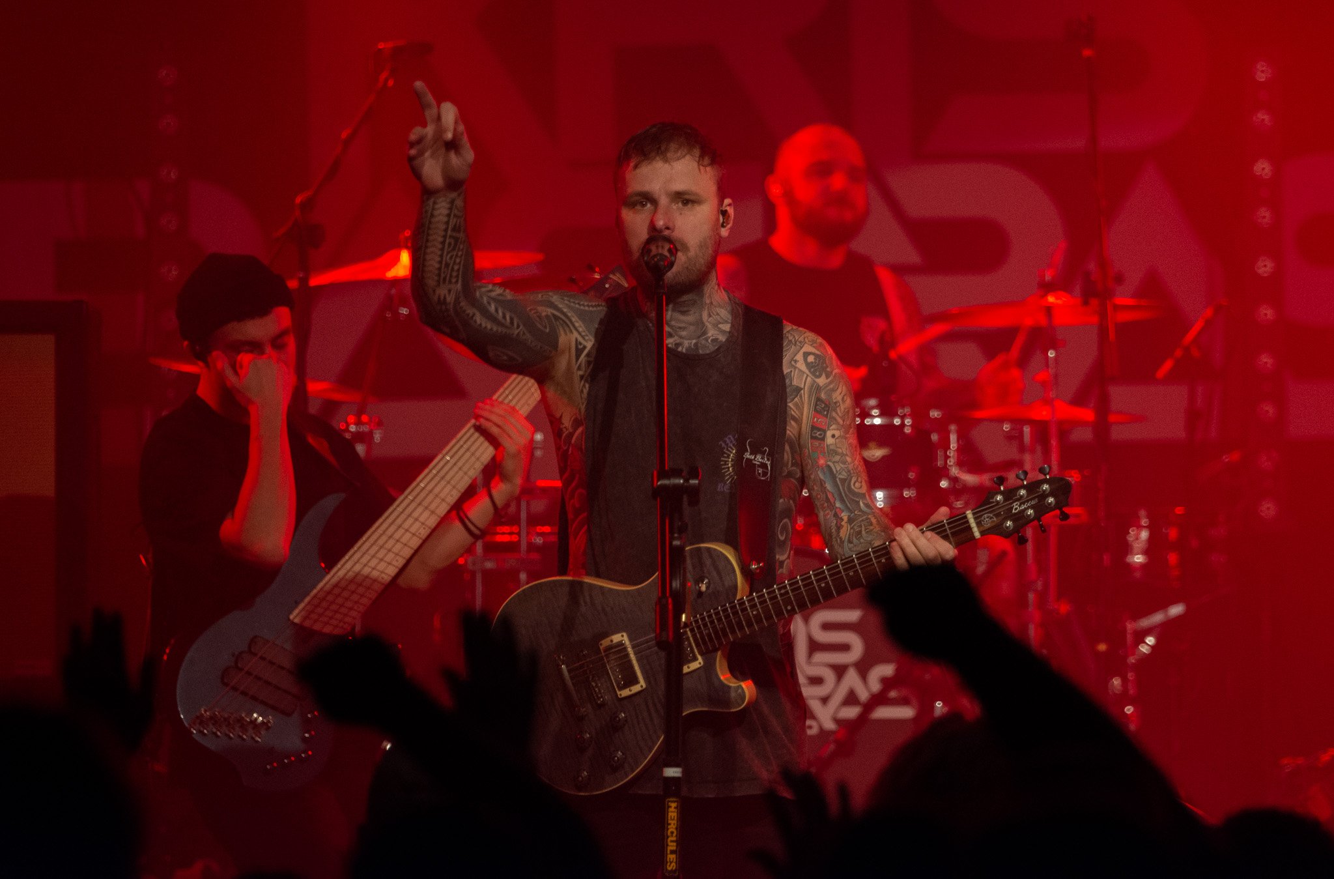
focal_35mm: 292
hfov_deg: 7.1
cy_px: 400
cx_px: 719
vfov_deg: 4.7
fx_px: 10778
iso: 1250
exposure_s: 1/200
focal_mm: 180
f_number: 2.8
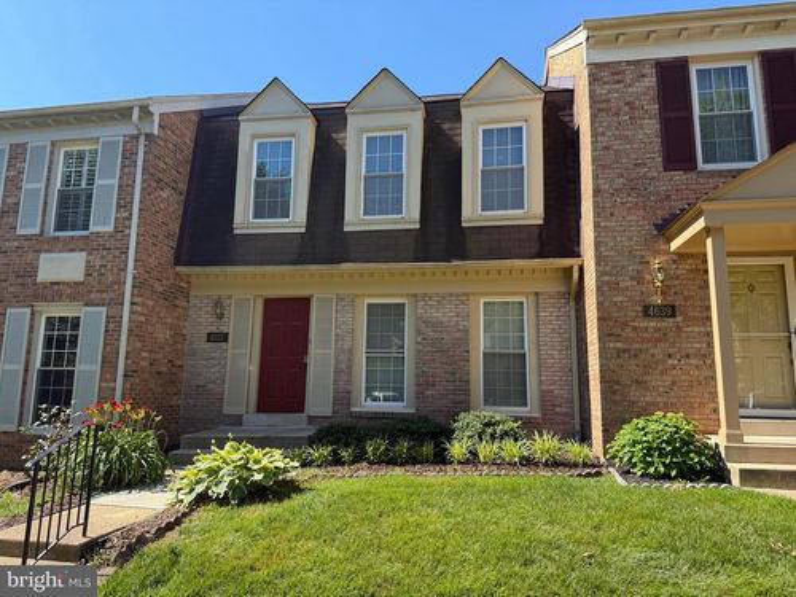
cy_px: 298
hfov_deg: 71.6
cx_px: 398
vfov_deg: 56.8
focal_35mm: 24
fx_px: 552
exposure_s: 1/2169
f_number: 1.78
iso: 100
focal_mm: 6.76
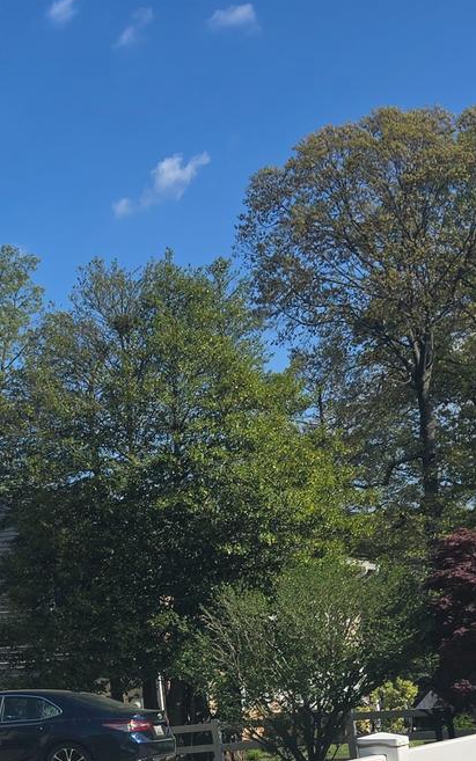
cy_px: 577
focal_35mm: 76
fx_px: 1576
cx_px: -520
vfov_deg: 26.8
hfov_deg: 14.0
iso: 12
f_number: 1.7
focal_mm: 6.3
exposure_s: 1/937
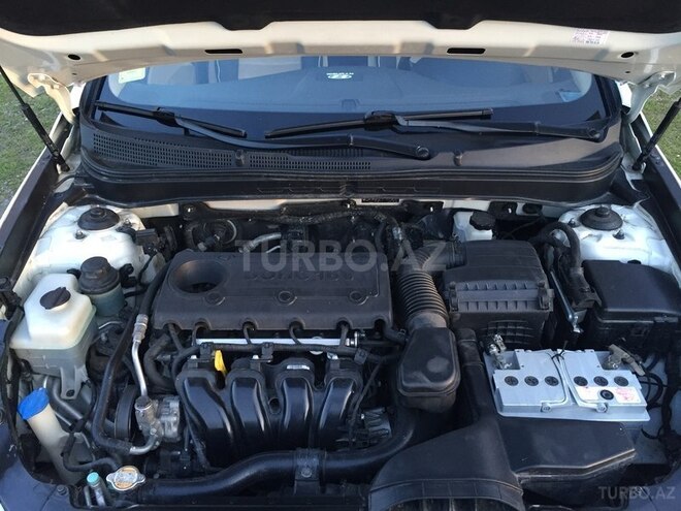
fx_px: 571
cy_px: 256
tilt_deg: -39.3
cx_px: 340
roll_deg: +1.1
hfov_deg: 61.7
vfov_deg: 48.2
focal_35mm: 29
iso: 160
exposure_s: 1/33
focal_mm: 4.15
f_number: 2.2
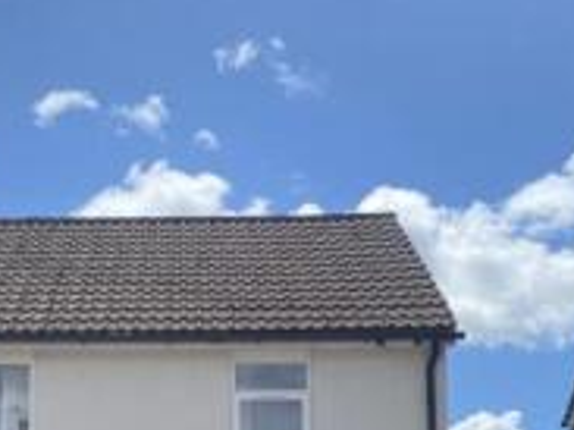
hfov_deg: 23.3
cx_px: 121
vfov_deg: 17.0
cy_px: 513
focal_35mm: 83
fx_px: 1375
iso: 32
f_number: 1.8
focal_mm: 4.25
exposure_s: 1/4444
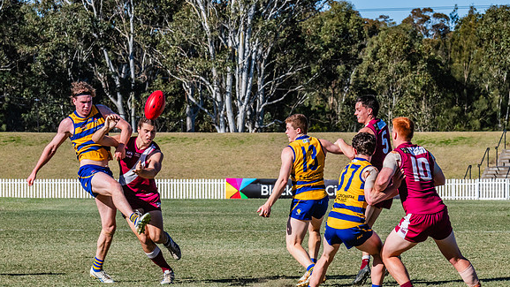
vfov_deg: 4.8
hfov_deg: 8.5
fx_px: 3450
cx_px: 216
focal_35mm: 255
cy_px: 145
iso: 800
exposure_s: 1/640
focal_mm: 210
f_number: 16
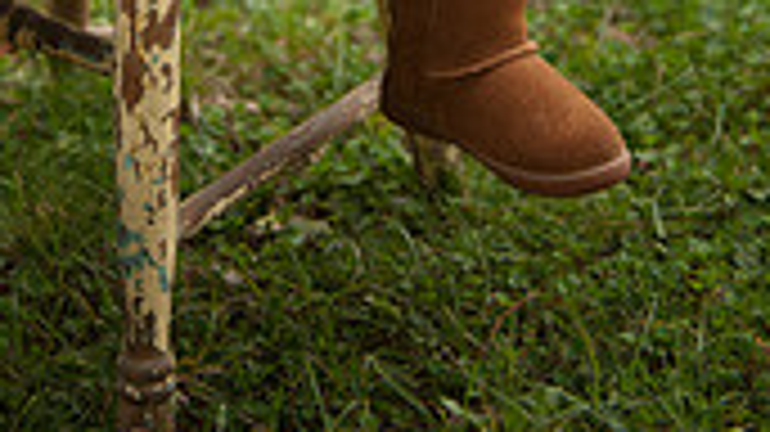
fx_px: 2469
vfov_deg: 9.2
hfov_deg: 17.6
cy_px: -504
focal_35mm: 121
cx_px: 191
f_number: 2.8
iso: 100
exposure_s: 1/320
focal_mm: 44
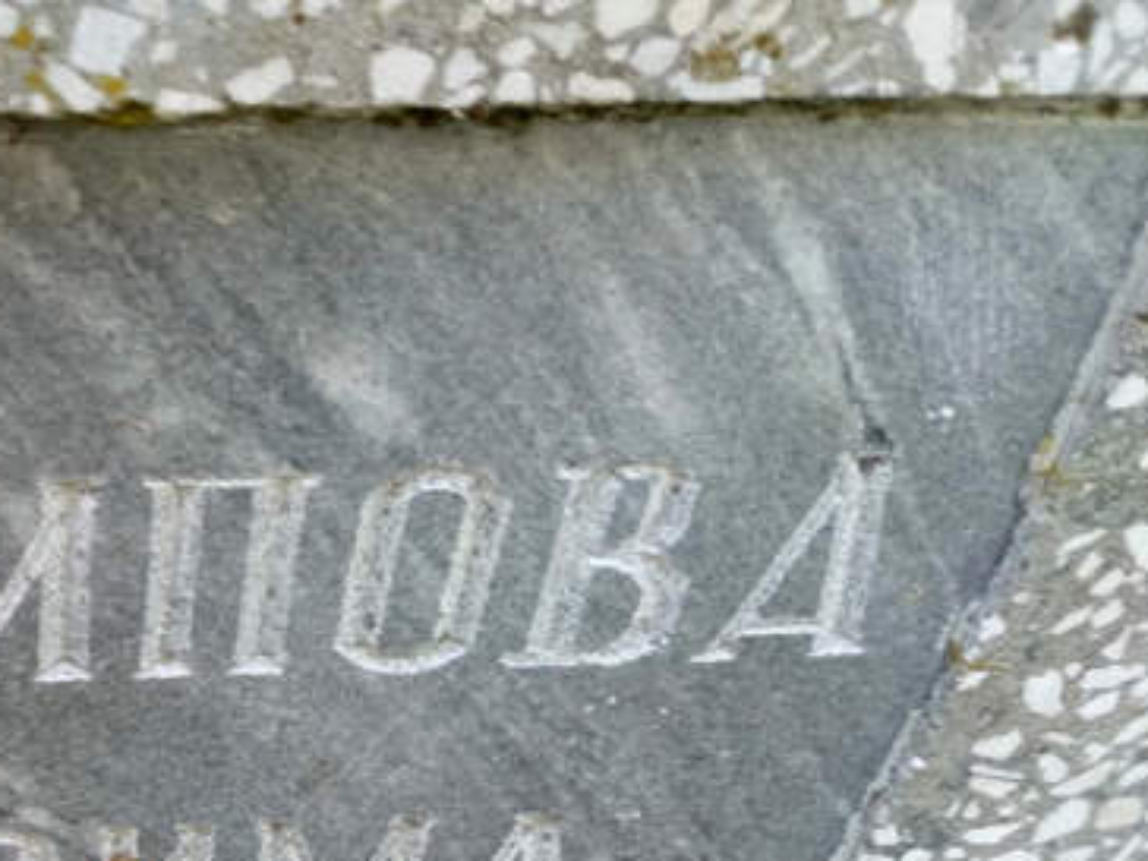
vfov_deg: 25.2
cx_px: 35
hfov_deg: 32.5
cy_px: 870
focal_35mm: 55
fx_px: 1824
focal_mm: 4.76
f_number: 1.69
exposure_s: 1/60
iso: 728
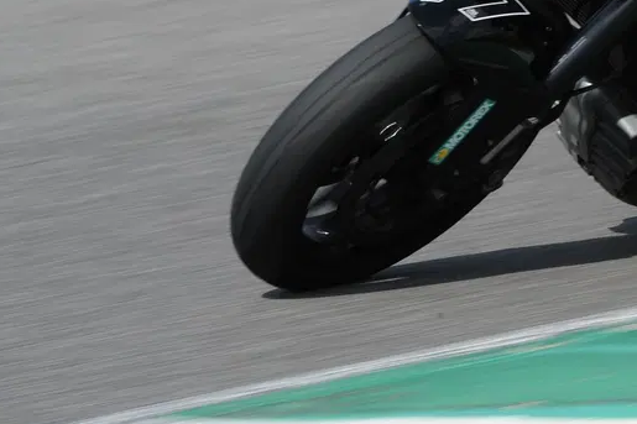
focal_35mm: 932
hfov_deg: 2.2
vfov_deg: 1.5
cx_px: 726
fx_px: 16485
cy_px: -54
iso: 280
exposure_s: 1/320
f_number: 13
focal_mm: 400
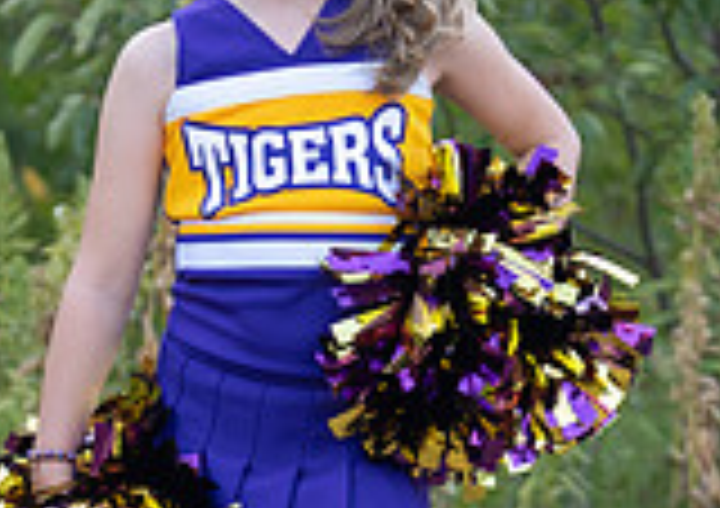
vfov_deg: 4.9
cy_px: 406
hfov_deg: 7.0
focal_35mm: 291
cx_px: 317
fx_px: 5928
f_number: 2.8
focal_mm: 70
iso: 320
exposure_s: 1/320
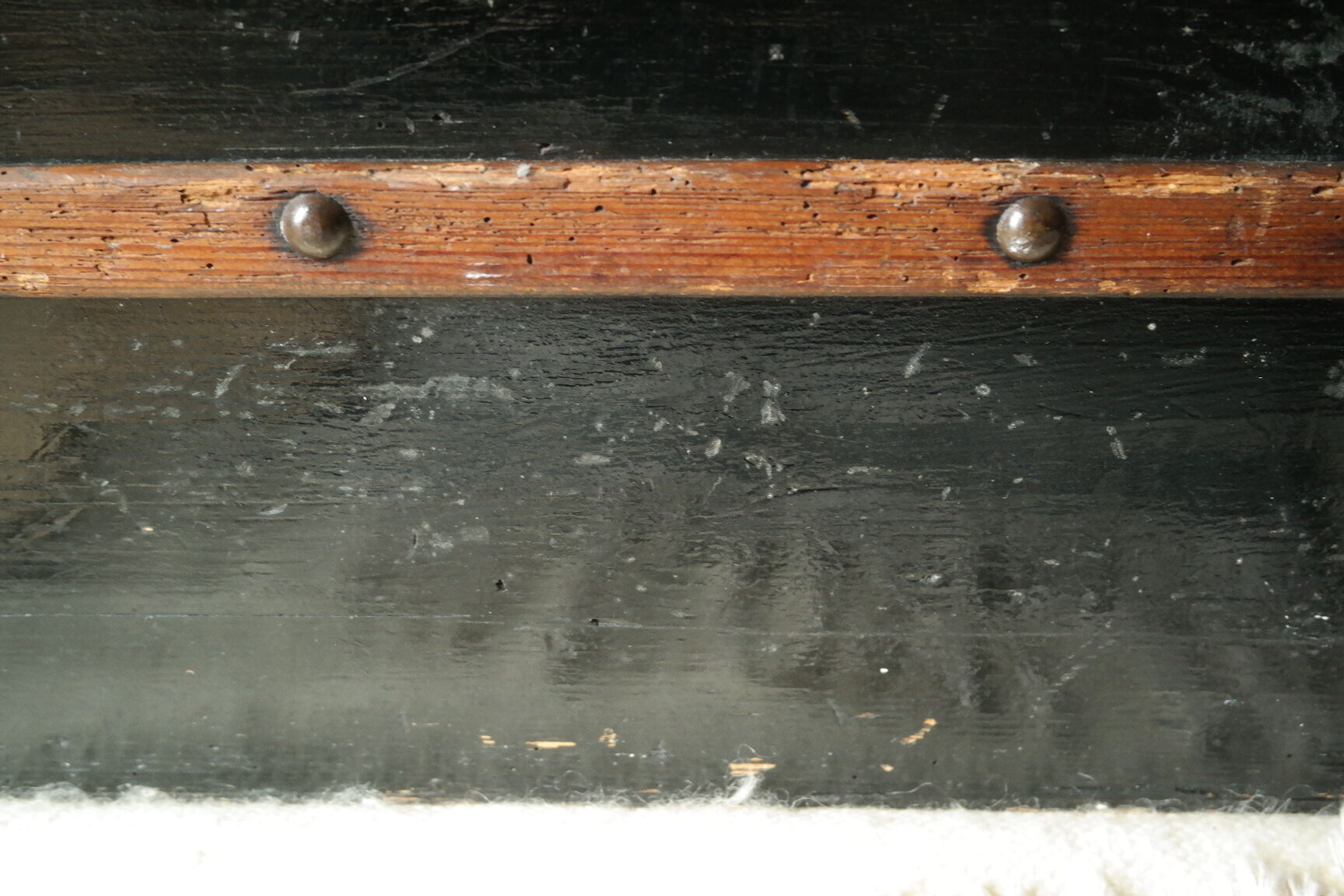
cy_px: 448
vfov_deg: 33.4
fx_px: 1493
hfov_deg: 48.5
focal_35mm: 40
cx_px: 672
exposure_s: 1/30
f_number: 5.6
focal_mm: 26
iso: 1600
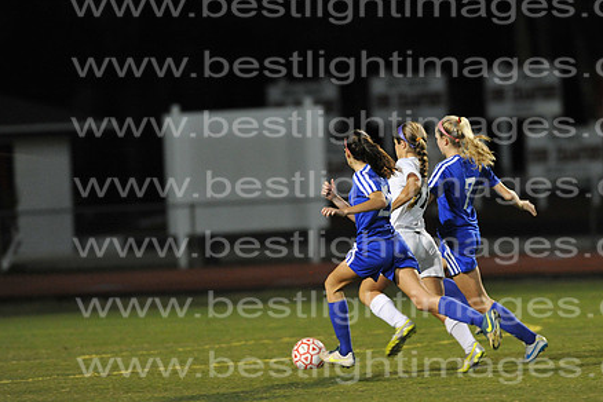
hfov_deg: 5.2
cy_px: 218
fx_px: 6649
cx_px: 387
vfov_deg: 3.5
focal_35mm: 397
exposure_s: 1/400
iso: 5000
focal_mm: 300
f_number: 3.2
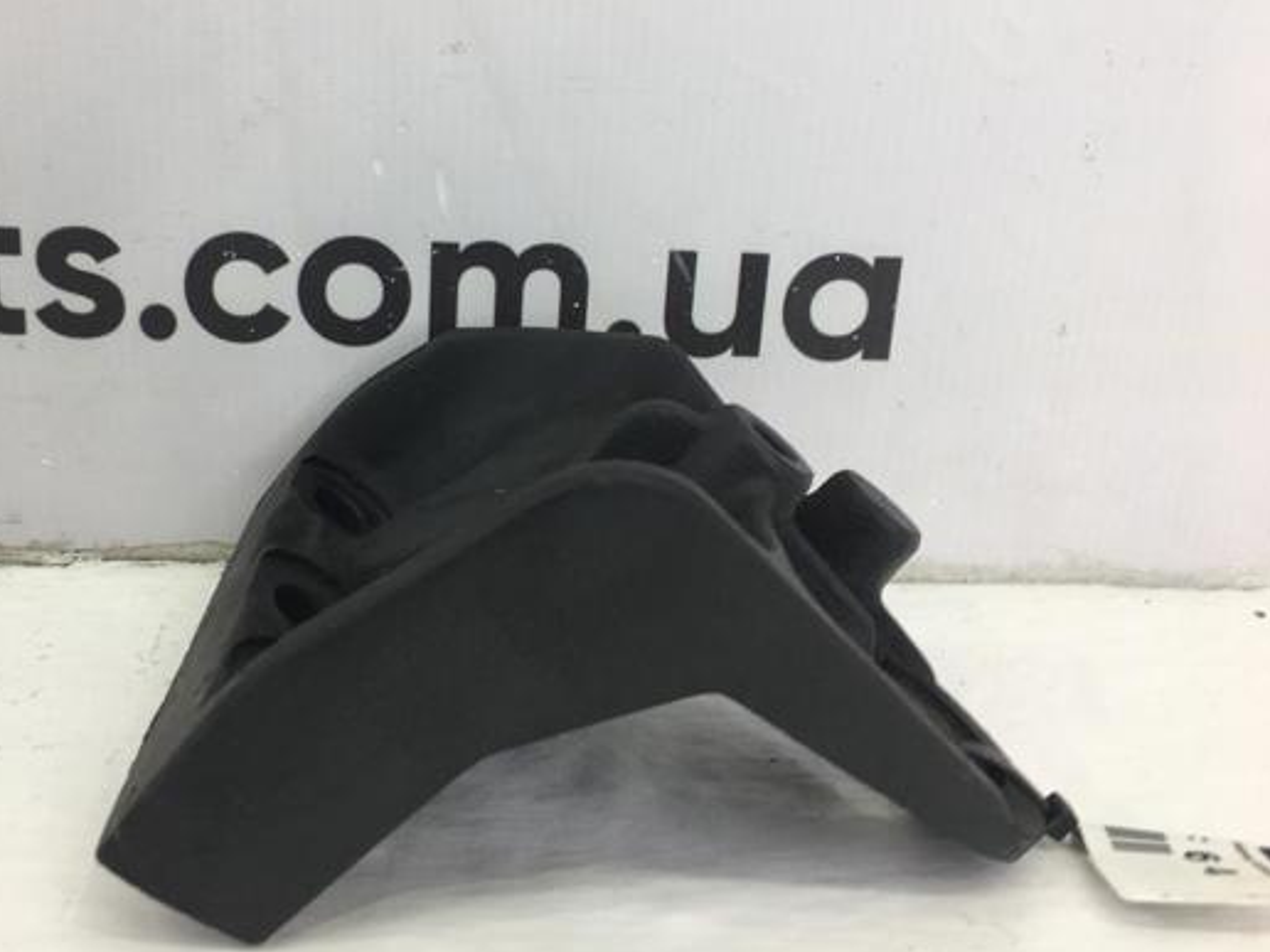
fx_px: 1321
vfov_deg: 39.5
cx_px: 495
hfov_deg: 50.9
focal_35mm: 36
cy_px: 371
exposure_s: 1/50
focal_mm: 4.15
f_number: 2.2
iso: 25
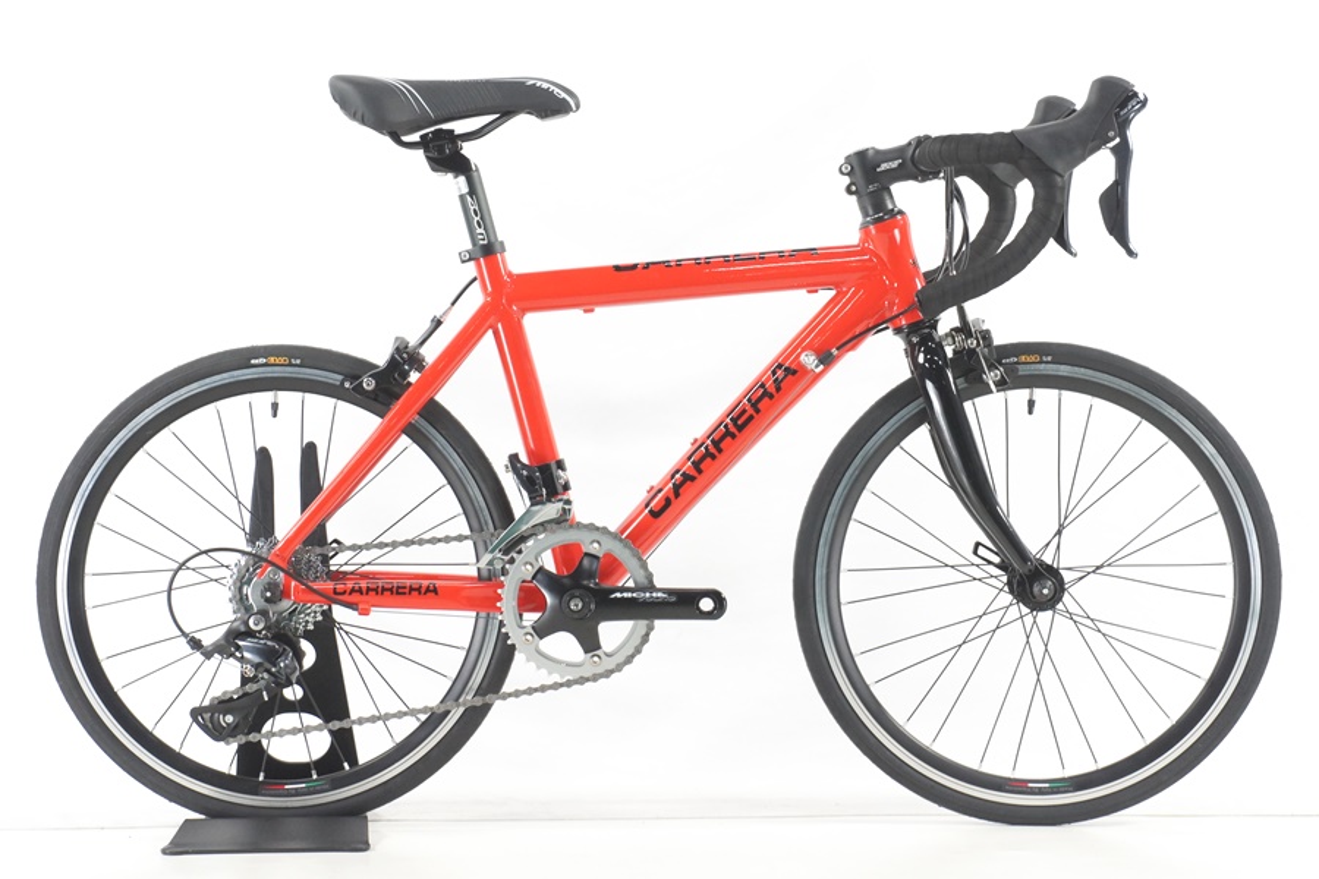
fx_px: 3022
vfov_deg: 16.6
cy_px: 440
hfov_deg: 24.6
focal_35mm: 82
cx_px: 660
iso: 1600
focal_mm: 55
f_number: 10
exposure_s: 1/30
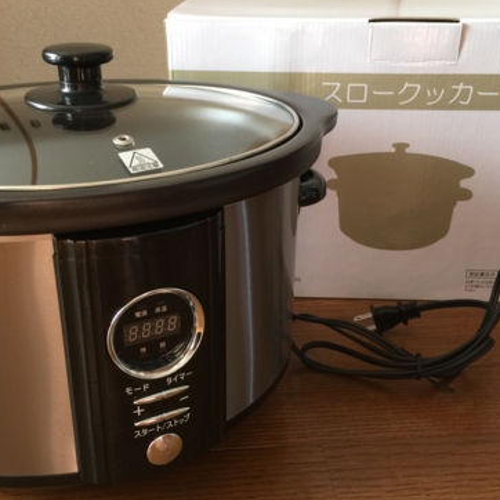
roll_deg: -0.2
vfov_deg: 42.8
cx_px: 257
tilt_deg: -23.3
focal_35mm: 39
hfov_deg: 42.8
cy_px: 237
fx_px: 637
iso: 40
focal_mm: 4.15
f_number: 2.2
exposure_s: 1/15
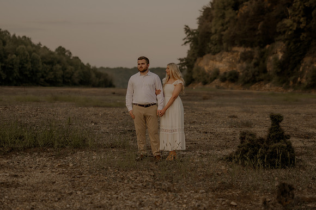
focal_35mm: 75
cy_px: 105
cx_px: 158
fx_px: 658
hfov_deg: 27.0
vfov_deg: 18.2
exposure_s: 1/1000
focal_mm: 50
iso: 200
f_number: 2.2
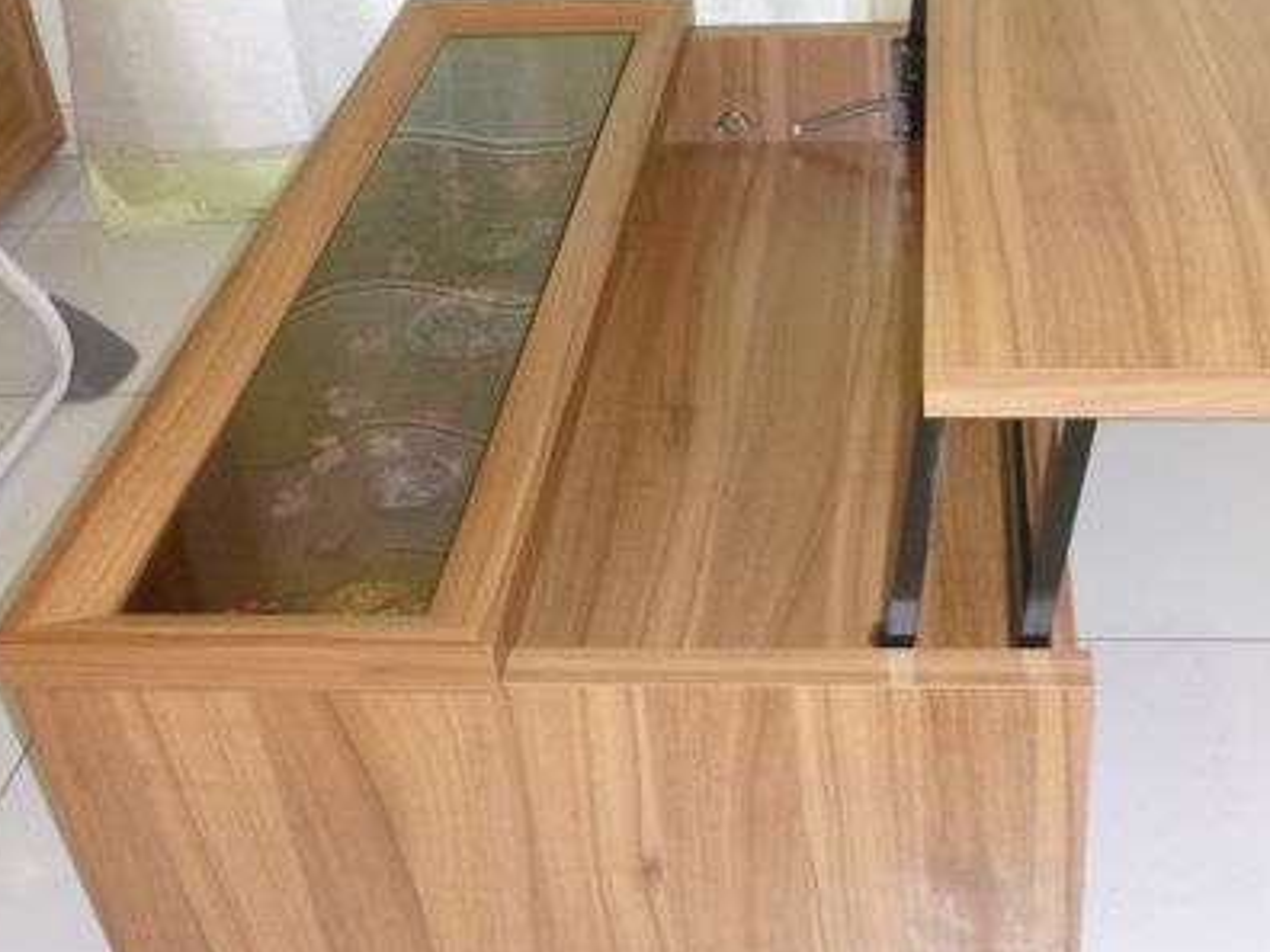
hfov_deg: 37.7
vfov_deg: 29.1
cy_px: 430
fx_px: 1834
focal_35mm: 50
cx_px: 859
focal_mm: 5.9
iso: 500
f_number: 4.3
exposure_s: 1/60
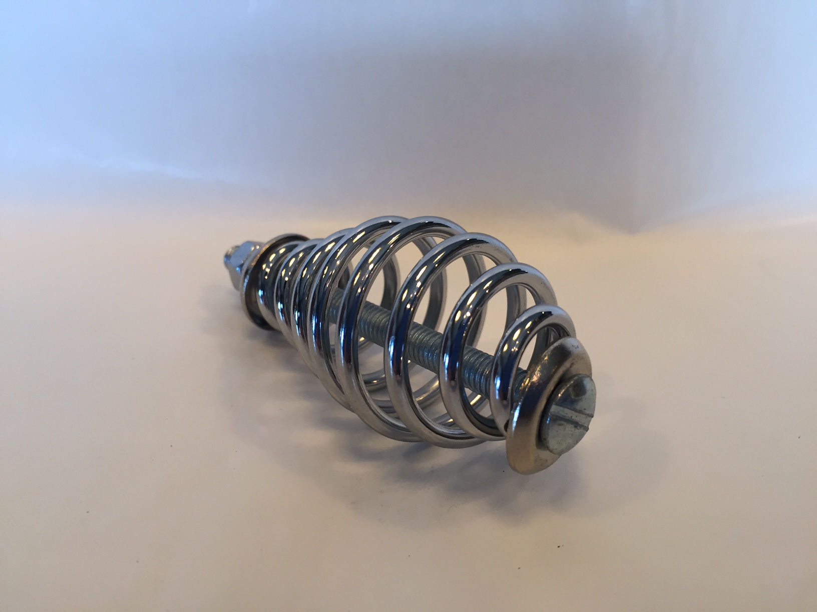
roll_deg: -0.9
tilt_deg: -30.2
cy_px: 306
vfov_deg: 48.2
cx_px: 408
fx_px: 684
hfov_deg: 61.7
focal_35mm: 29
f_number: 2.2
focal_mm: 4.15
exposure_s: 1/33
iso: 40
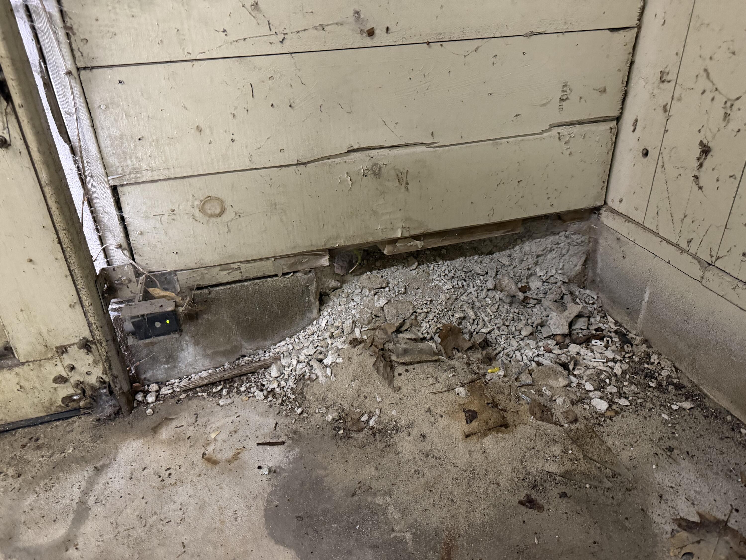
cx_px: 373
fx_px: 517
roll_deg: +1.6
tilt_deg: -29.0
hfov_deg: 71.6
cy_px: 280
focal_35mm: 24
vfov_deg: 56.8
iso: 1000
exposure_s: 1/40
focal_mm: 6.76
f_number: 1.78
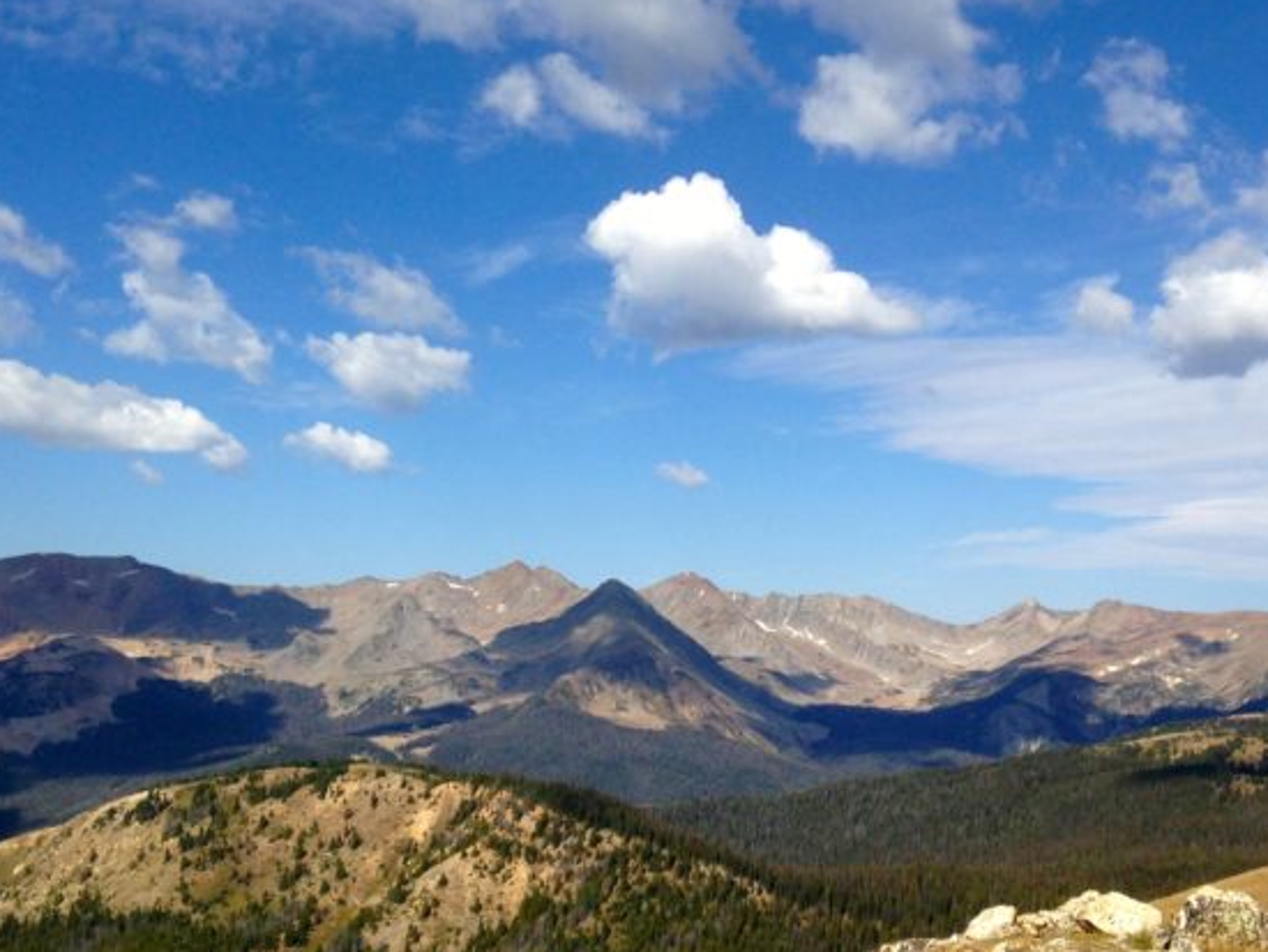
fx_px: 1979
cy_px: 647
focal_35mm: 54
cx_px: 694
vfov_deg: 26.9
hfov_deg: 35.5
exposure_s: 1/2169
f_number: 2.4
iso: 50
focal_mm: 4.12
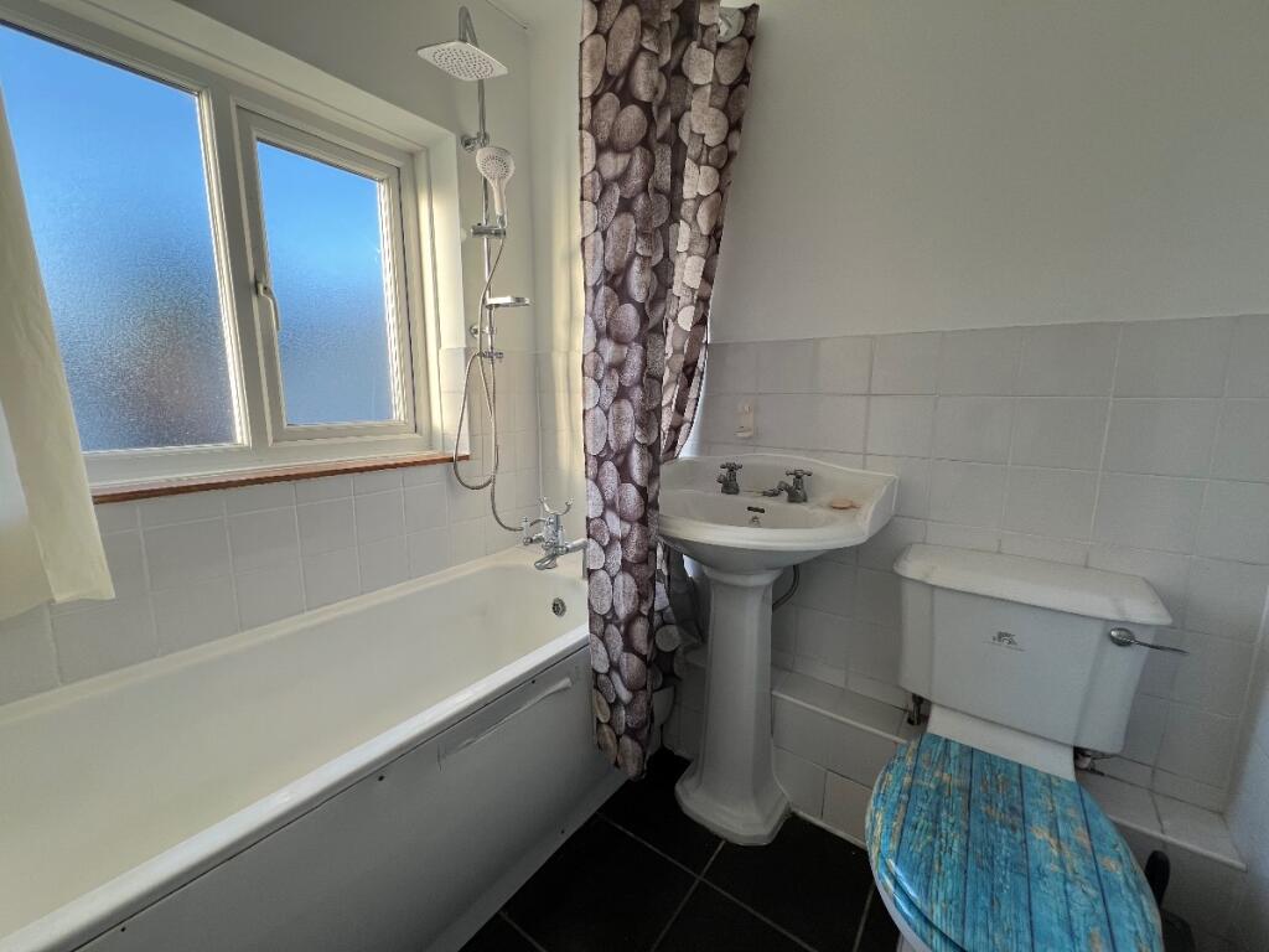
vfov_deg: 89.9
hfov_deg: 106.2
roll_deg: -0.3
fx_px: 477
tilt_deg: -9.2
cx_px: 634
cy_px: 476
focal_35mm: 13
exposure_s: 1/99
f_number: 1.8
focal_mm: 1.57
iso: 50
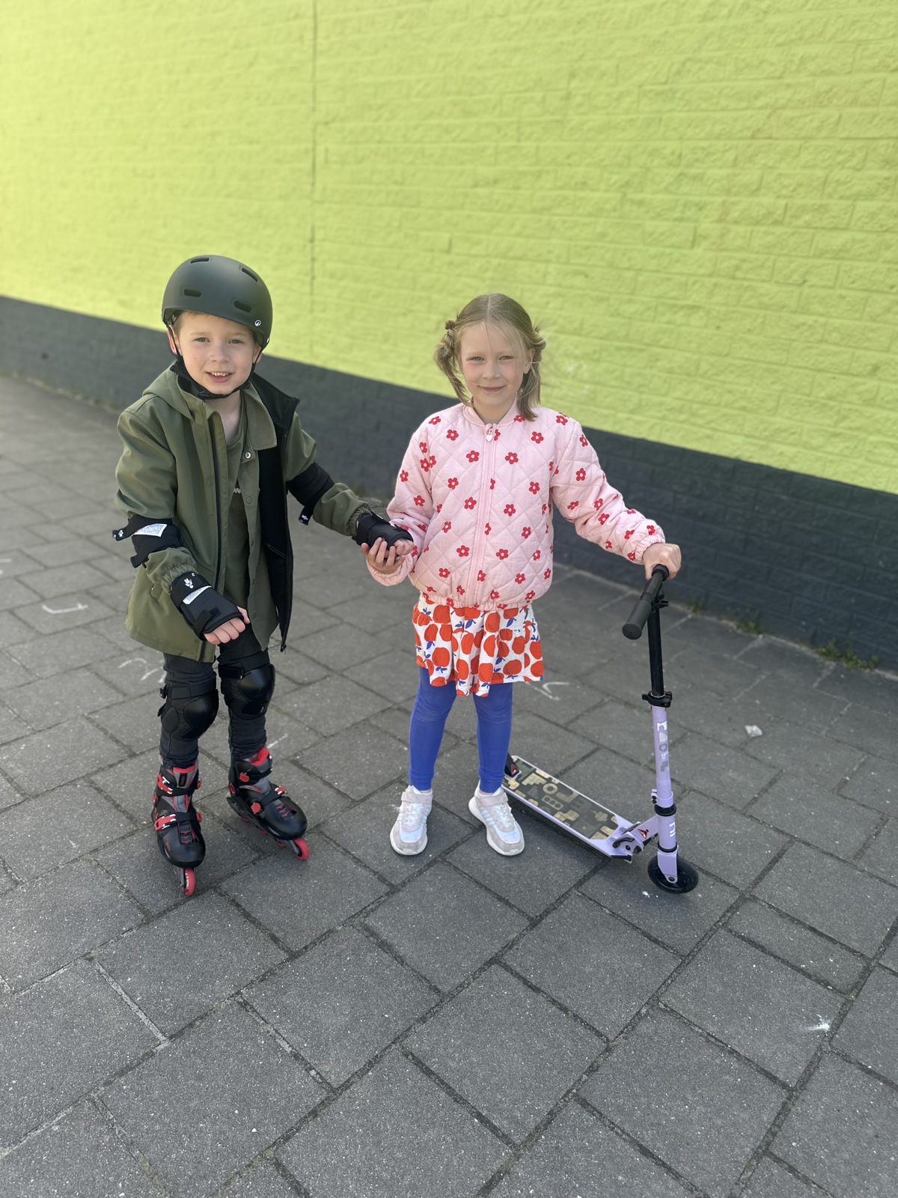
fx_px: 830
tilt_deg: -21.7
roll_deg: -4.5
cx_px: 449
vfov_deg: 71.6
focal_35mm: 24
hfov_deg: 56.8
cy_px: 599
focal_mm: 6.86
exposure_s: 1/597
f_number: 1.78
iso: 80
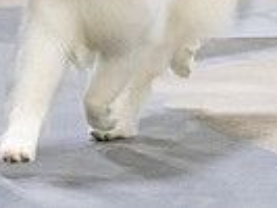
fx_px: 3636
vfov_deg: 3.3
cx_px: 79
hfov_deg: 4.4
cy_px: -192
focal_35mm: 454
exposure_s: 1/320
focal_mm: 108
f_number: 3.2
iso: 6400
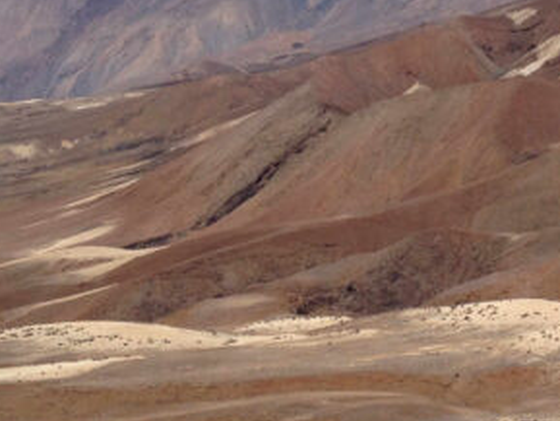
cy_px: 56
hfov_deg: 16.6
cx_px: 512
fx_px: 1894
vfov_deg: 12.6
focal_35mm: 117
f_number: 2.4
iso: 50
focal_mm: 4.12
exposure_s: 1/1808
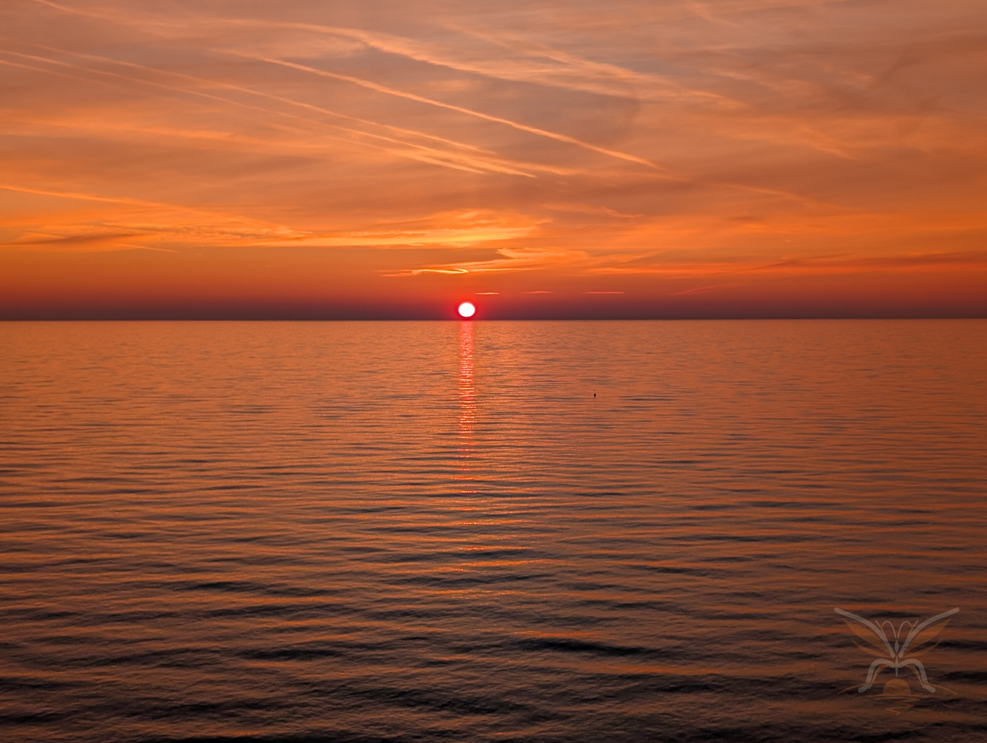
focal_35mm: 49
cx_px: 494
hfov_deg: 38.9
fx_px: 1399
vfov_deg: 29.8
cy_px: 372
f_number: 1.68
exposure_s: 1/1276
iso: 22
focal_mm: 6.9
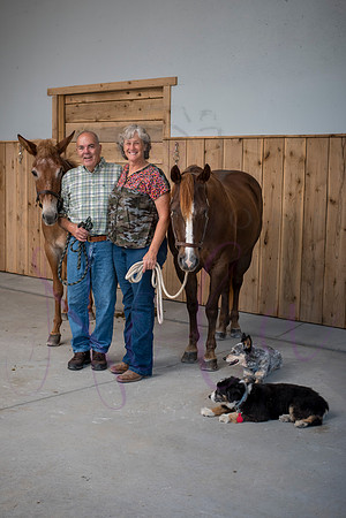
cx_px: 173
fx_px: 721
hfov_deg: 27.0
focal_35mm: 50
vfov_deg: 39.6
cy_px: 259
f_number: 9
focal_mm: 50
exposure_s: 1/160
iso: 400
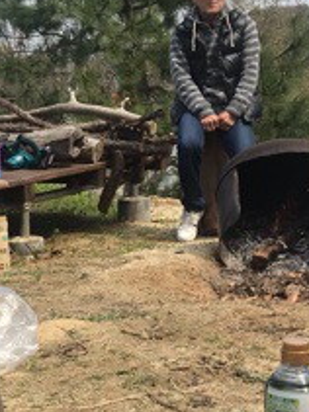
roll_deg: +0.9
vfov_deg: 22.9
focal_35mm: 85
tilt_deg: -14.1
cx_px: 49
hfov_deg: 17.2
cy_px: 287
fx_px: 1013
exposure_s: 1/1996
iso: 20
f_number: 1.8
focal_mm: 3.99
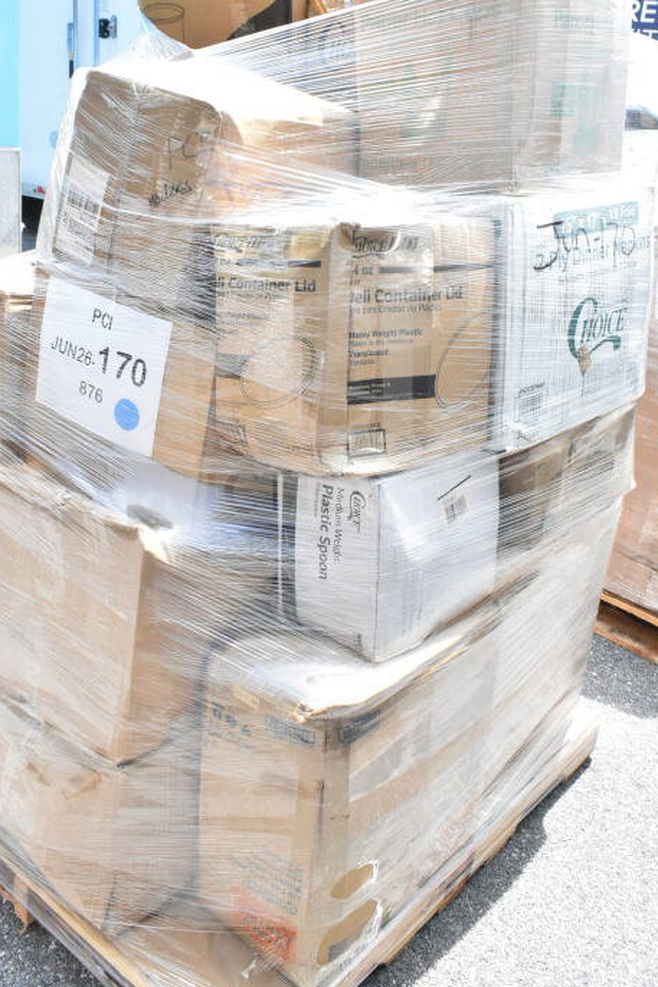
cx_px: 288
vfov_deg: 52.9
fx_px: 987
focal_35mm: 36
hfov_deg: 36.8
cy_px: 410
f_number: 11
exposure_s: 1/500
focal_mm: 18
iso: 1600
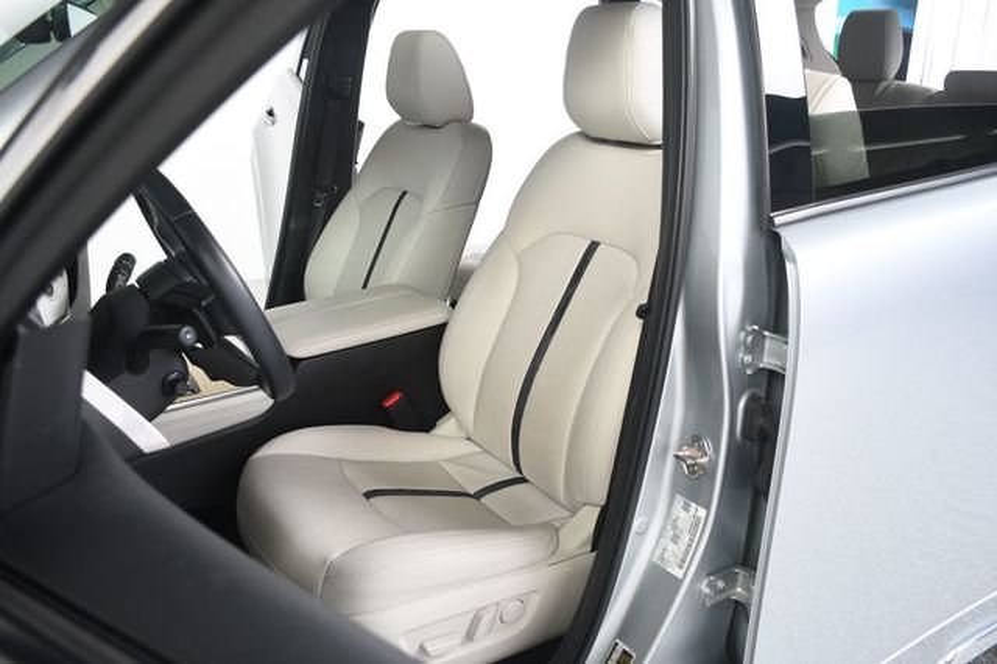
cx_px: 498
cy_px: 332
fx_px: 830
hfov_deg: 62.0
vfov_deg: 43.6
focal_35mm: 30
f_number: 5
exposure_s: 1/160
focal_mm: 20
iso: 100
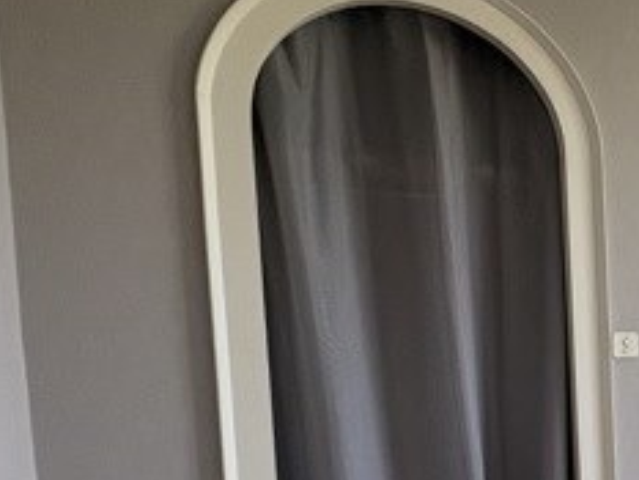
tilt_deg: -3.3
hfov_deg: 27.0
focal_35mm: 48
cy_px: 389
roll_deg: +0.7
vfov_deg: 29.5
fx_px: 887
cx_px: 974
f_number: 2.2
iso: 100
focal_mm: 2.22
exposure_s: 1/99
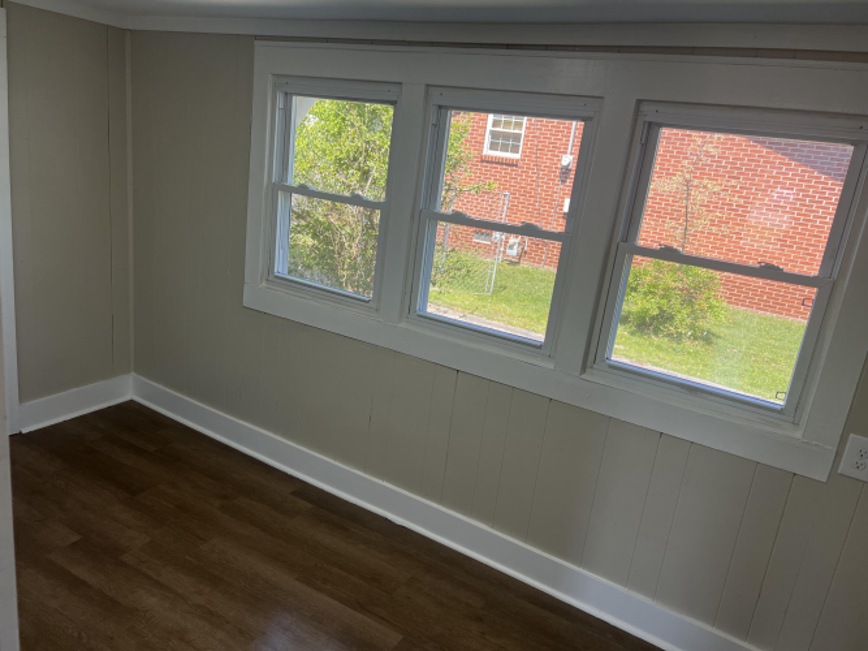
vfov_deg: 53.0
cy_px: 326
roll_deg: -7.1
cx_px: 434
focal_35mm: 26
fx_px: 652
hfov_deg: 67.3
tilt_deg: -15.7
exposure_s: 1/349
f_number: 1.5
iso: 50
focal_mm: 5.7
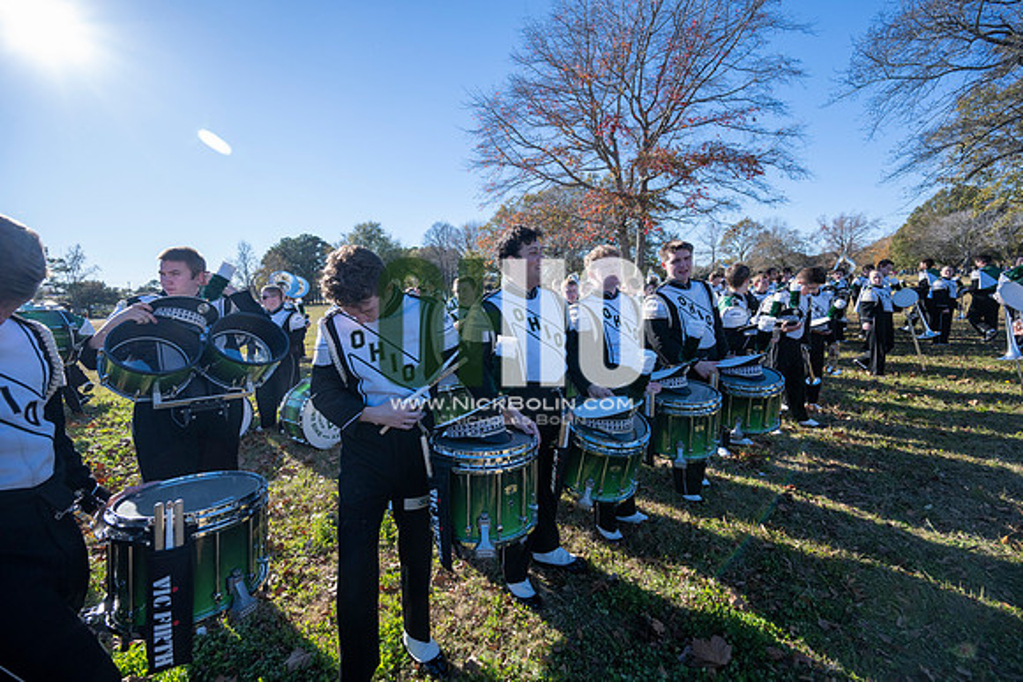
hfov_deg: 104.2
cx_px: 512
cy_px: 341
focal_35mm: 14
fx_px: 398
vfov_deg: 81.2
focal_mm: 14
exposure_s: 1/2000
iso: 500
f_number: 5
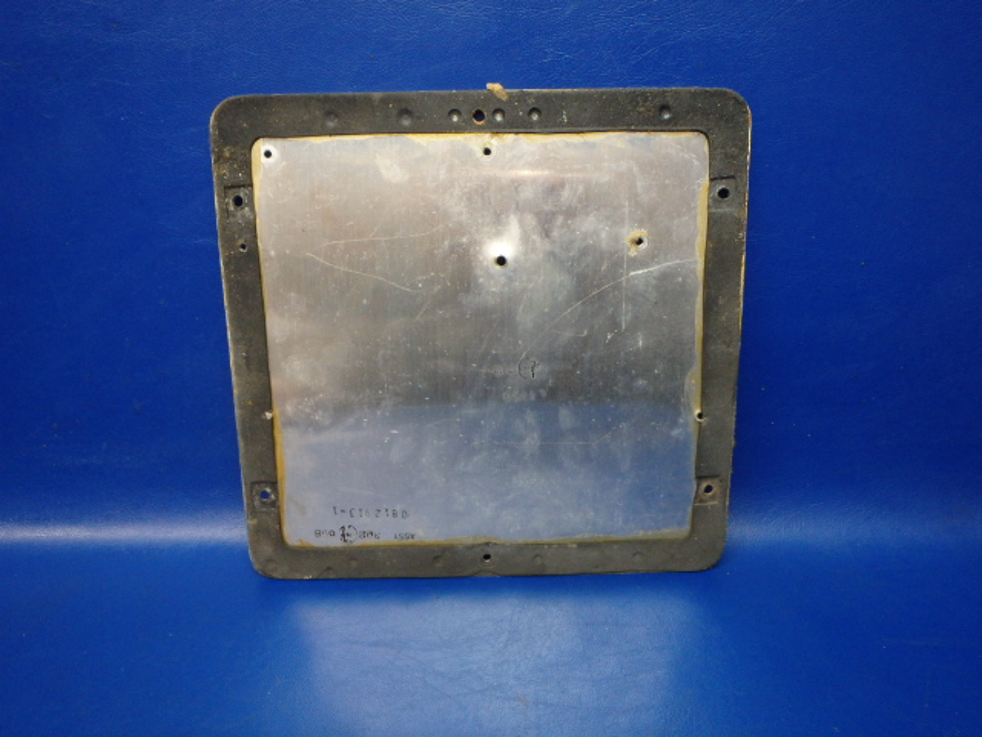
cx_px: 491
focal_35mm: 28
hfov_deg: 63.4
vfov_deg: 49.7
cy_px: 368
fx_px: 794
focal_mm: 5
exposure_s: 1/30
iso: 400
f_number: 3.9
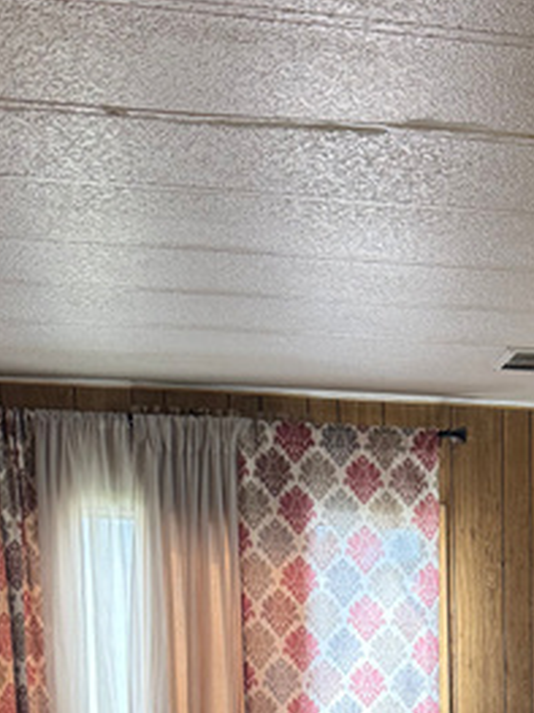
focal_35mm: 70
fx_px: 1441
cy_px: 873
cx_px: 645
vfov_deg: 24.9
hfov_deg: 19.7
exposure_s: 1/120
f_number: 1.78
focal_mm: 6.76
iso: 250
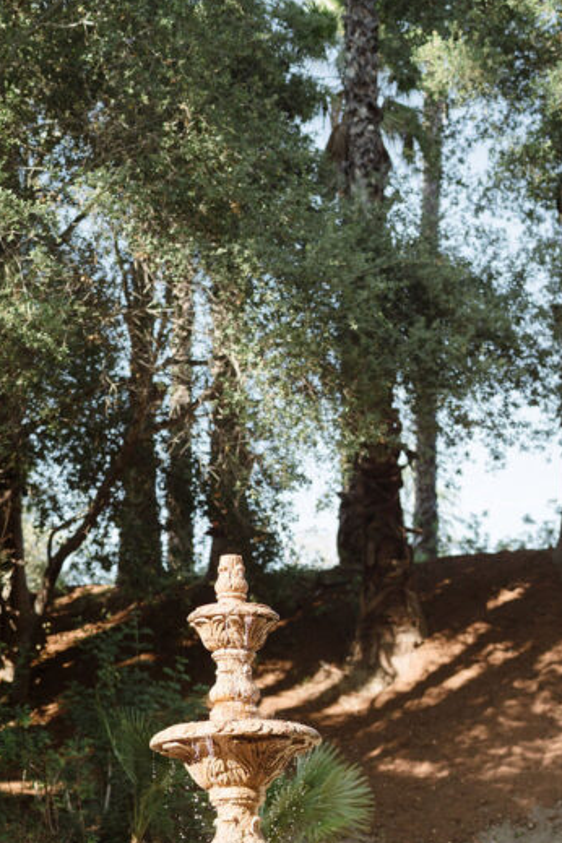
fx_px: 1616
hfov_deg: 19.7
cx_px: 197
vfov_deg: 27.9
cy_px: 798
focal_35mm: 69
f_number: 1.8
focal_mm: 35
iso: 160
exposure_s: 1/2500
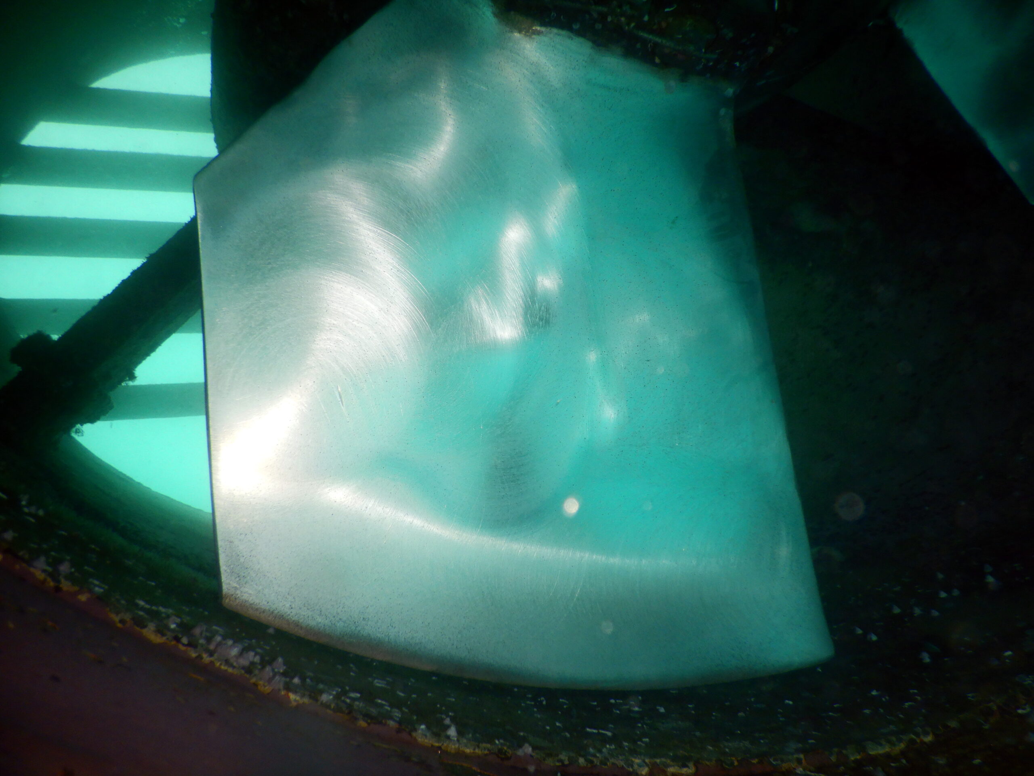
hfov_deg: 71.6
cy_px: 388
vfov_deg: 56.8
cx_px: 517
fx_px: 717
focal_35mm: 24
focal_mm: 4.3
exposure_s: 1/30
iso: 200
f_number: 2.8
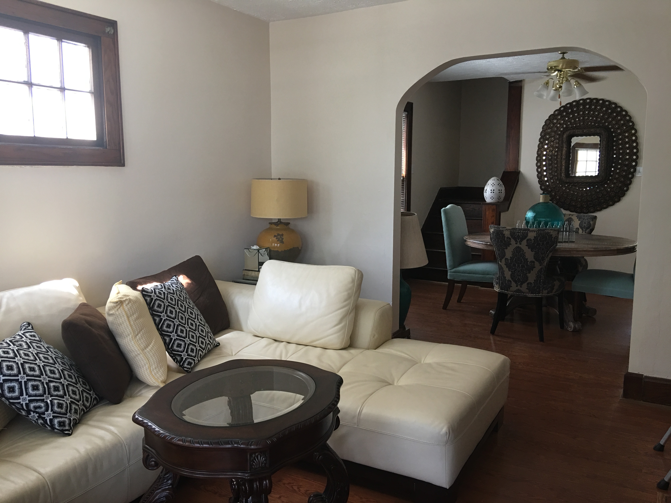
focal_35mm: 29
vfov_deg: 48.2
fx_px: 562
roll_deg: -0.1
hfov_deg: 61.7
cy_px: 252
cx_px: 336
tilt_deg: -6.5
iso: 40
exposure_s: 1/15
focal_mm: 4.15
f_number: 2.2
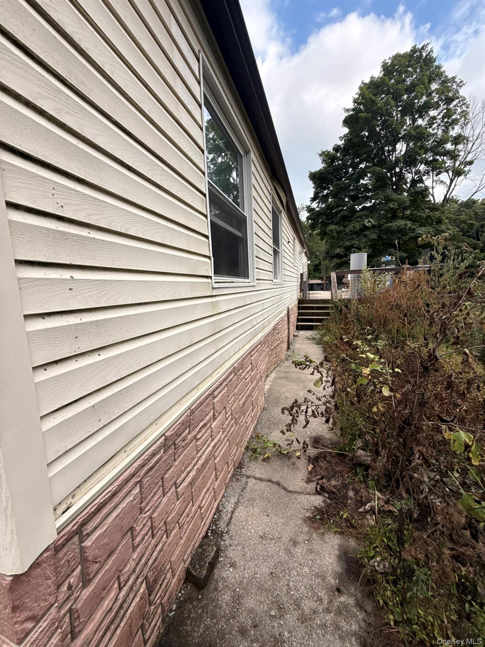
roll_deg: +3.9
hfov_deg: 85.7
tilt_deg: -7.5
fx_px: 262
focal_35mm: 14
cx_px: 242
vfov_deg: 102.1
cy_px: 324
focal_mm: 2.22
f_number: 2.2
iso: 50
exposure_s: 1/393
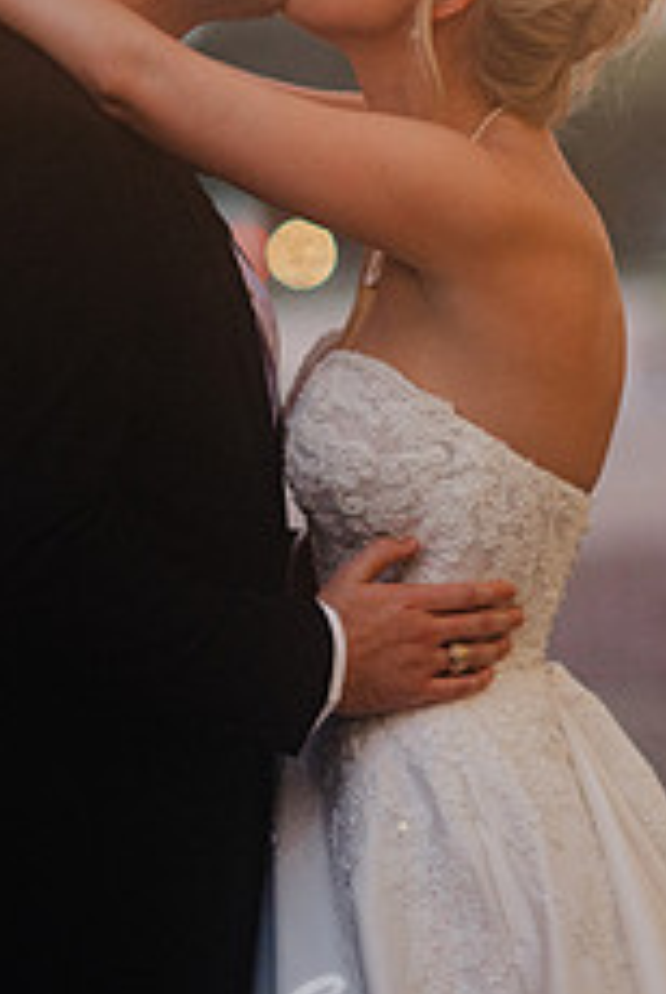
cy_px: 307
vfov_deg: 12.3
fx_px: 4592
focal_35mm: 166
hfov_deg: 8.3
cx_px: 216
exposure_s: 1/160
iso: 500
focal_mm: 85
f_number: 1.8
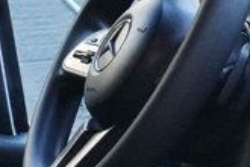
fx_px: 1744
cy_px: 248
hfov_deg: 8.0
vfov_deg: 5.4
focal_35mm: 251
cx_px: 420
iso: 6400
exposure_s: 1/250
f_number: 9
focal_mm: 27
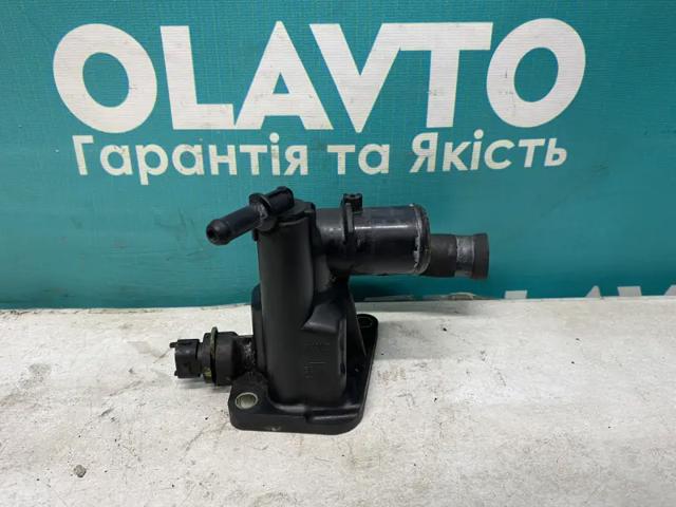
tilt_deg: -28.3
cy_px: 254
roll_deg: +1.3
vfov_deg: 53.1
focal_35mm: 26
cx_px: 338
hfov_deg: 67.3
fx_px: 508
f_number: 1.8
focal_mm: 4.25
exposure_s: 1/50
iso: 100
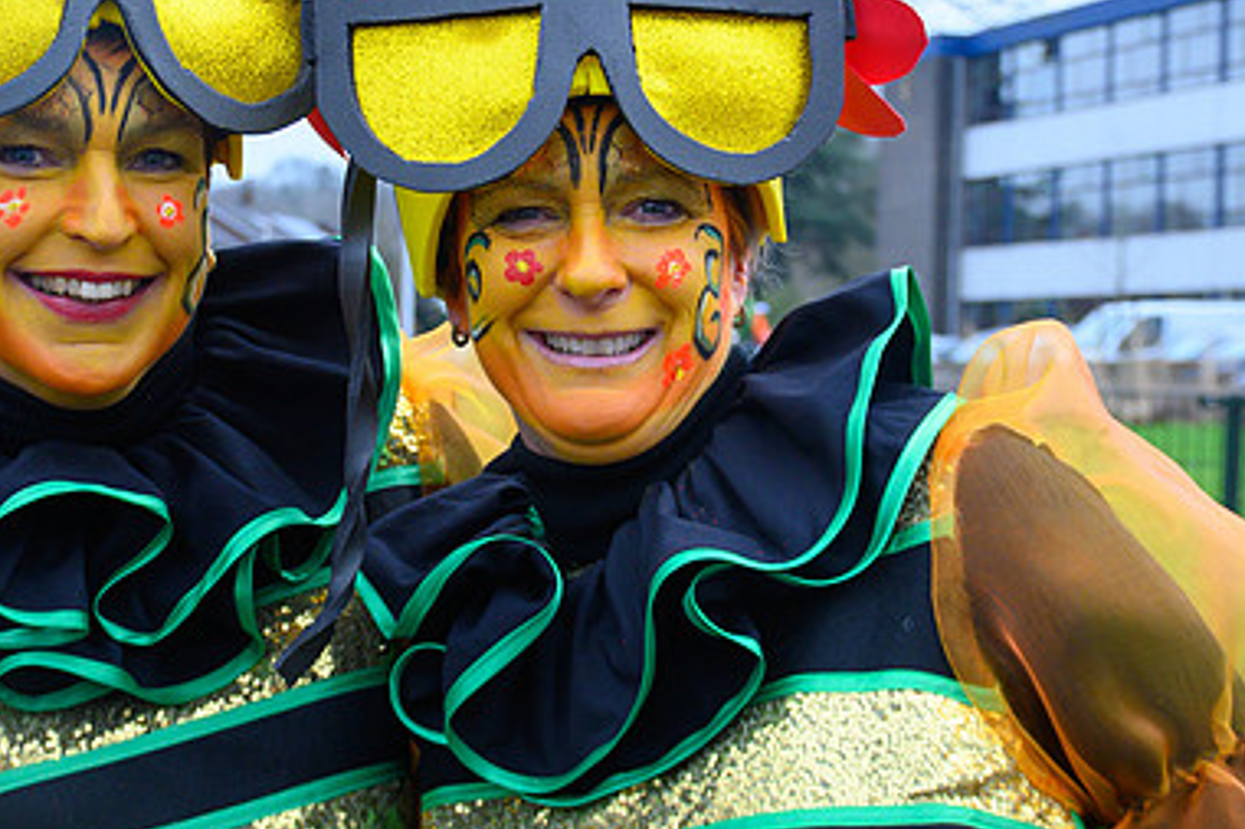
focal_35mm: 91
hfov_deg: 22.4
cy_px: 359
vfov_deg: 15.0
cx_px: 682
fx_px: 3146
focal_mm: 35
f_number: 6.3
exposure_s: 1/640
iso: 400
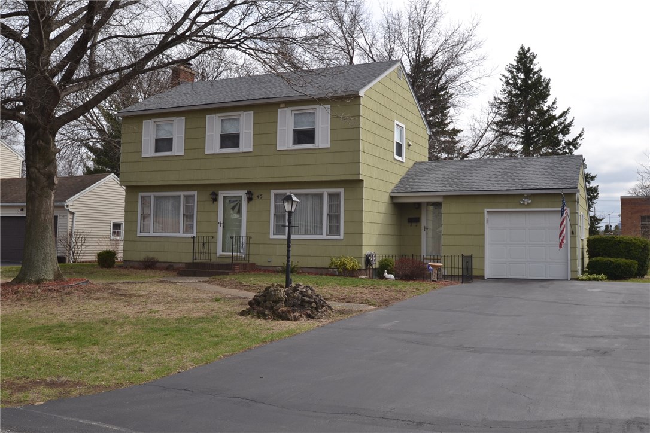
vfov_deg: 36.9
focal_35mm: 36
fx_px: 650
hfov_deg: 53.1
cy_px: 216
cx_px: 325
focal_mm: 24
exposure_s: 1/200
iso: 100
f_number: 9
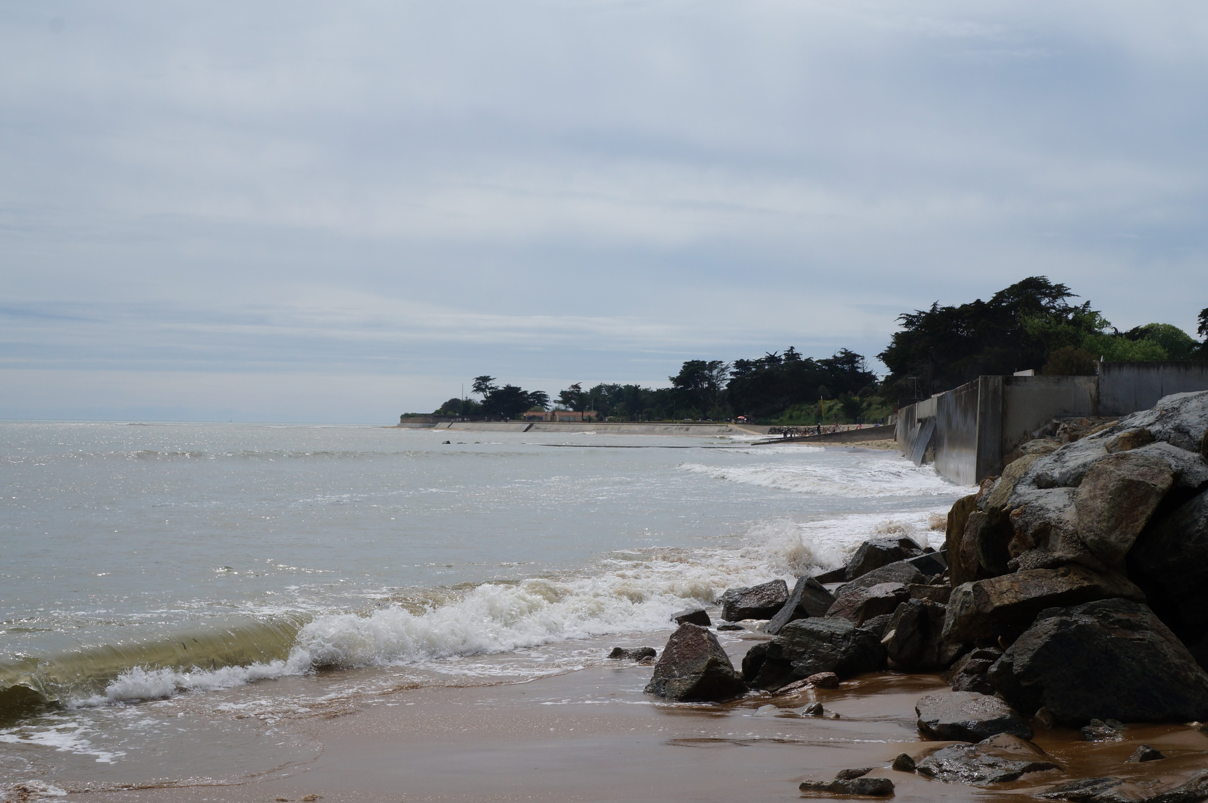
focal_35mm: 50
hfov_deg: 40.0
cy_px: 402
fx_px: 1659
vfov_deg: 27.2
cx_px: 604
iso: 200
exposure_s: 1/640
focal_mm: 33
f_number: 13
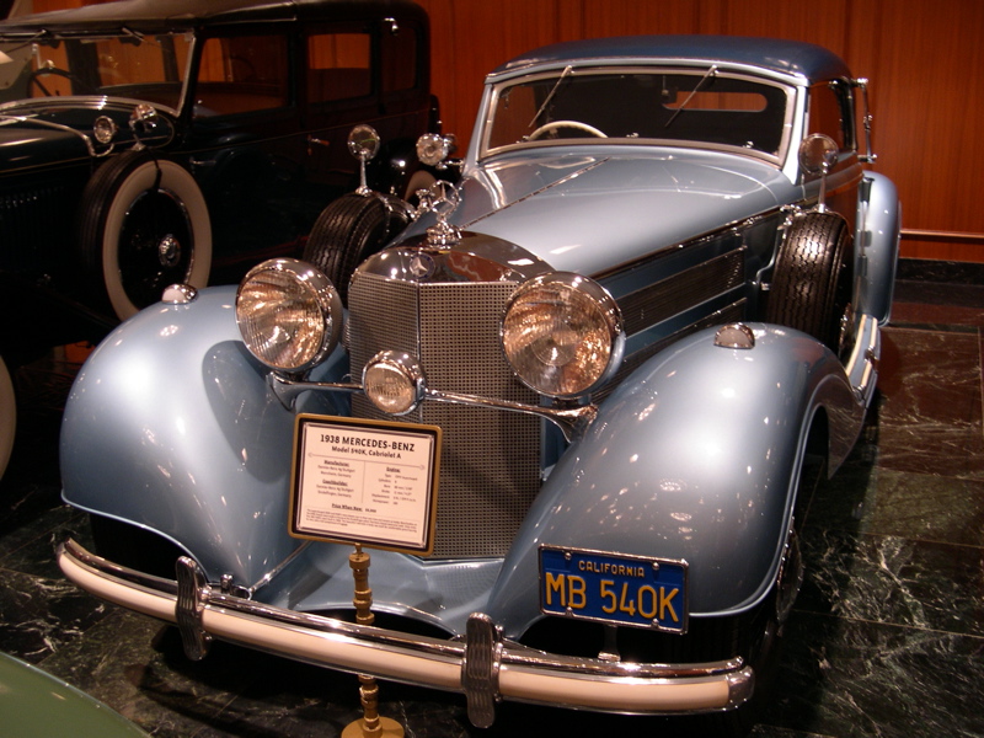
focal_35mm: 38
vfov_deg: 37.7
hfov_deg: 49.0
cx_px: 492
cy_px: 369
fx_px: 1080
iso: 131
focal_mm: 8
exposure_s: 1/4.6
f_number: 2.8
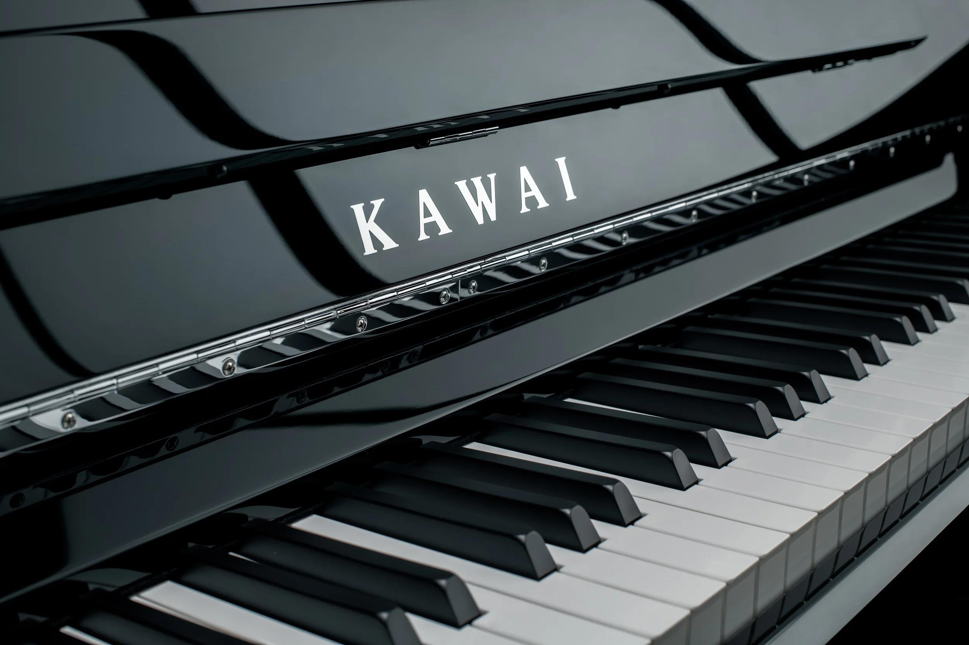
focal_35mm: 50
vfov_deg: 27.0
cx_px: 484
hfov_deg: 39.6
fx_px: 1346
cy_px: 322
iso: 400
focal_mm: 50
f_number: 11
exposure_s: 1/6
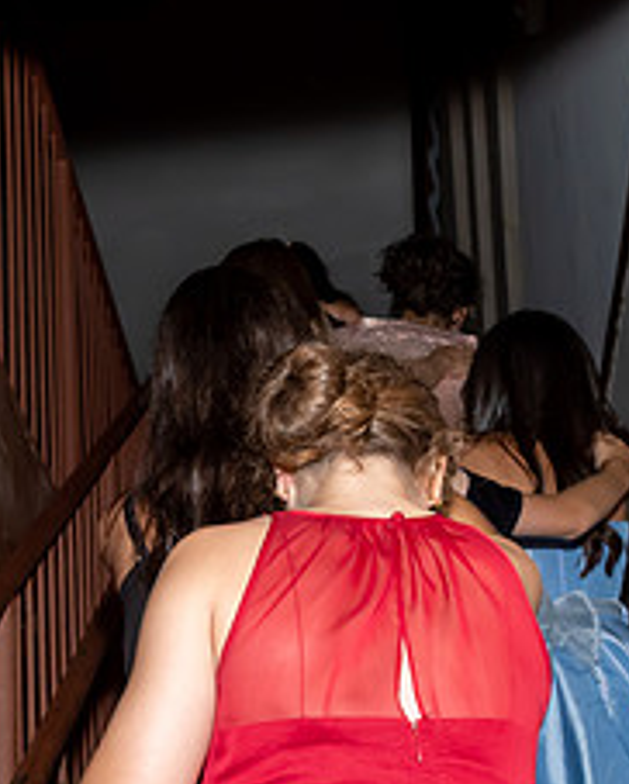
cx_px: 150
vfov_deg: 20.0
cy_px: 591
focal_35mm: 95
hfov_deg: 16.1
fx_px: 2208
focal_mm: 19
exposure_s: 1/250
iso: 400
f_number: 6.3
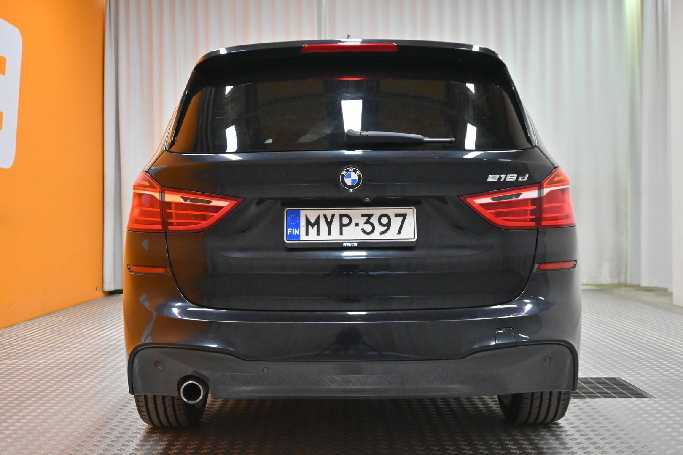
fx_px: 783
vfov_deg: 32.4
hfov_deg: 47.2
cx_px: 342
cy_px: 228
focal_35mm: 41
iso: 3200
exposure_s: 1/250
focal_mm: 27.5
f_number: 5
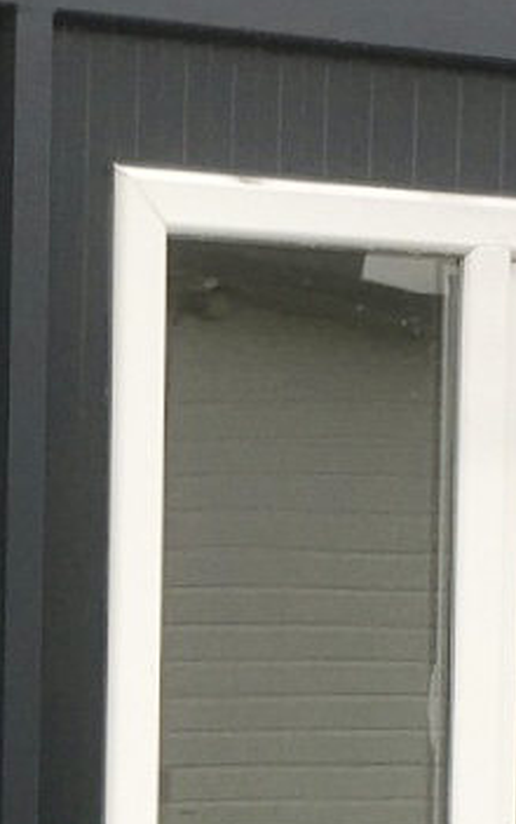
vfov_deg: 11.9
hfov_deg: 7.5
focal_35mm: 173
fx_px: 3885
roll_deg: -0.2
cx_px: -107
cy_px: 978
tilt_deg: -8.2
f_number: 2.2
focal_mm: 4.15
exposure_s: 1/137
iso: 25
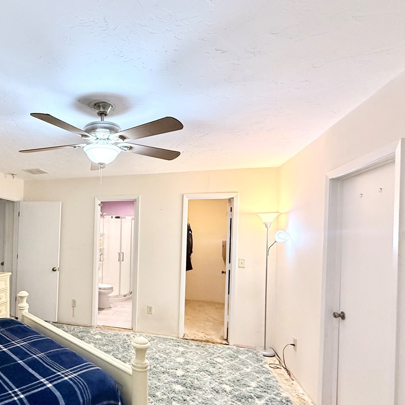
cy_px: 235
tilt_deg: +0.2
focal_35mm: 21
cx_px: 100
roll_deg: -1.6
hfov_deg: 67.4
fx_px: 278
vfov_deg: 71.7
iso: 640
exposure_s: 1/120
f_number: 2.2
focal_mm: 2.22
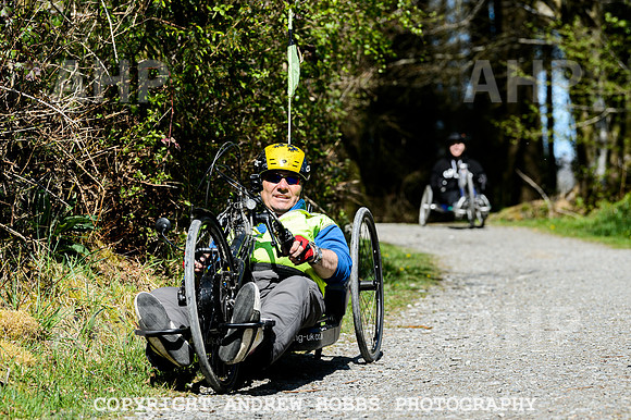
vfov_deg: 8.5
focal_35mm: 161
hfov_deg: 12.8
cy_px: 238
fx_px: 2817
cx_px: 312
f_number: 5
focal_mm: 135
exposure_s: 1/640
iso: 125
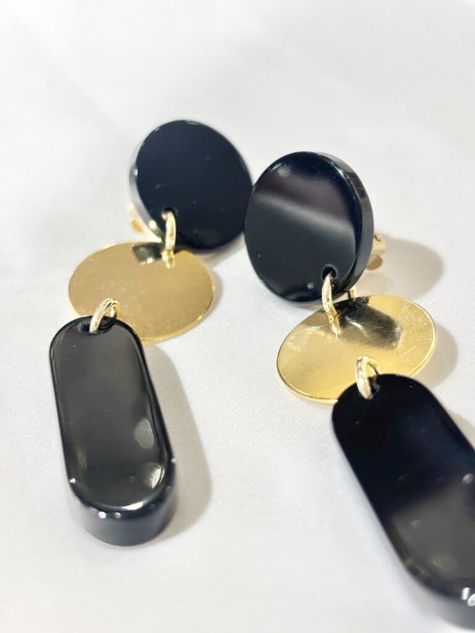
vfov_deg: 36.8
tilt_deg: -37.5
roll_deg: +8.5
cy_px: 316
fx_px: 951
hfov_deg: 28.0
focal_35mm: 52
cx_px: 238
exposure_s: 1/100
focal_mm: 5.96
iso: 40
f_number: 1.6
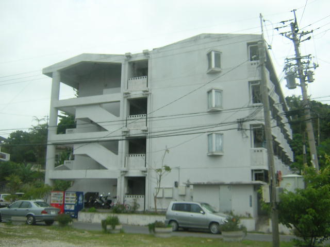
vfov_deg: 39.7
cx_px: 165
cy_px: 124
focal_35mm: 36
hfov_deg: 51.4
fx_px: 343
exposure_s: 1/847
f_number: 2.6
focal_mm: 4.7
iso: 100
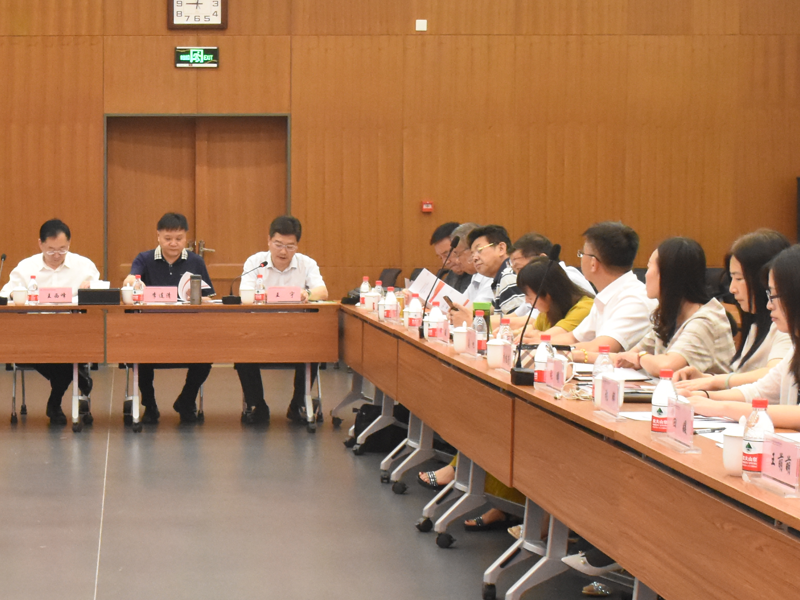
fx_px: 1899
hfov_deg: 23.3
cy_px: 334
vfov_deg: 17.9
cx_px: 115
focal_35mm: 82
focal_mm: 23
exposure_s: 1/50
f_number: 6.3
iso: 4500
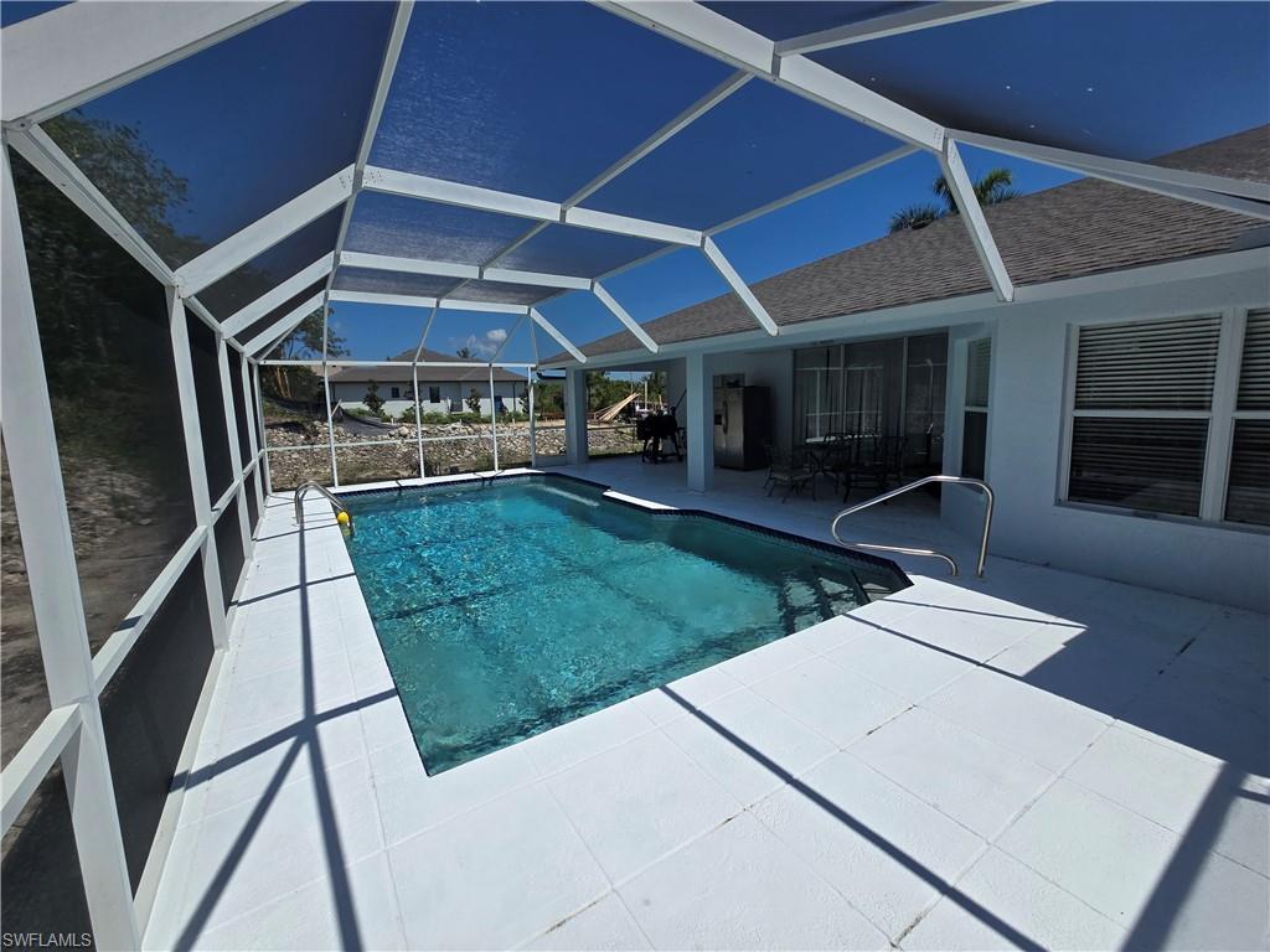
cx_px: 635
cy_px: 476
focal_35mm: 13
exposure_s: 1/4233
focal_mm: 2.2
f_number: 2.2
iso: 50
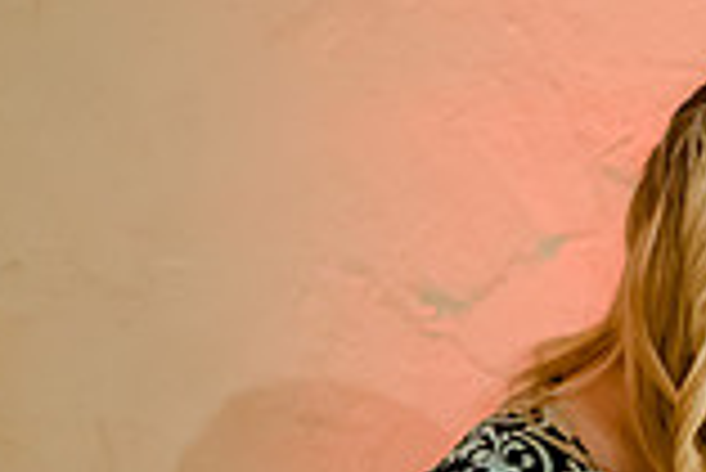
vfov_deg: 4.5
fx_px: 5948
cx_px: 1227
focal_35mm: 303
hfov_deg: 6.7
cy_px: 408
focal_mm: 60
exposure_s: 1/80
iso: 5000
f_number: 2.8
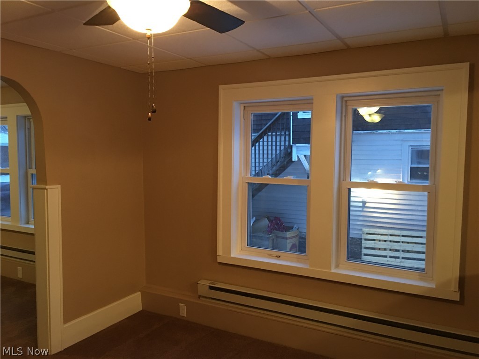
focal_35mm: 29
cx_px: 240
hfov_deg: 61.7
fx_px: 401
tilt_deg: -1.4
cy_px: 180
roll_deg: -1.2
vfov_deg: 48.2
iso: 64
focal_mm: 4.15
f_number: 2.2
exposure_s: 1/4
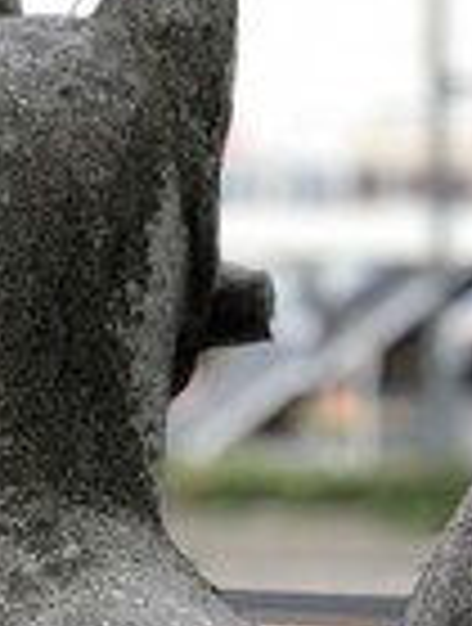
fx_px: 3330
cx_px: 234
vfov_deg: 10.4
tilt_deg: -9.8
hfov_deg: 8.1
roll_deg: +1.5
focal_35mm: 184
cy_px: 874
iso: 25
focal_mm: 6.6
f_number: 2.8
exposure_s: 1/60
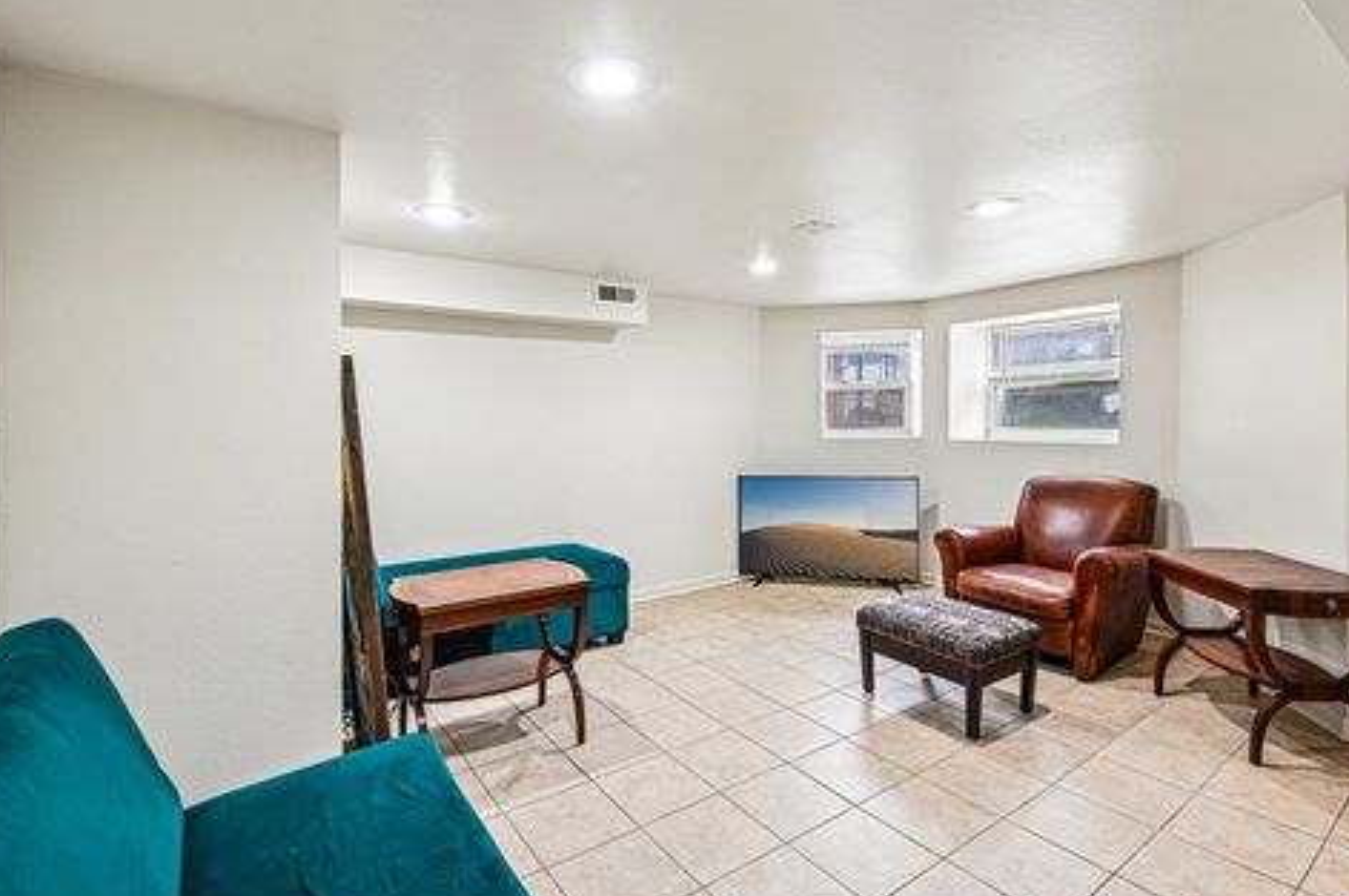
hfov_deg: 93.3
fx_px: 636
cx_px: 682
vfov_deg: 70.3
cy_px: 451
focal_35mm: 17
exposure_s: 1/3.33
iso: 400
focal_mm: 16
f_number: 13
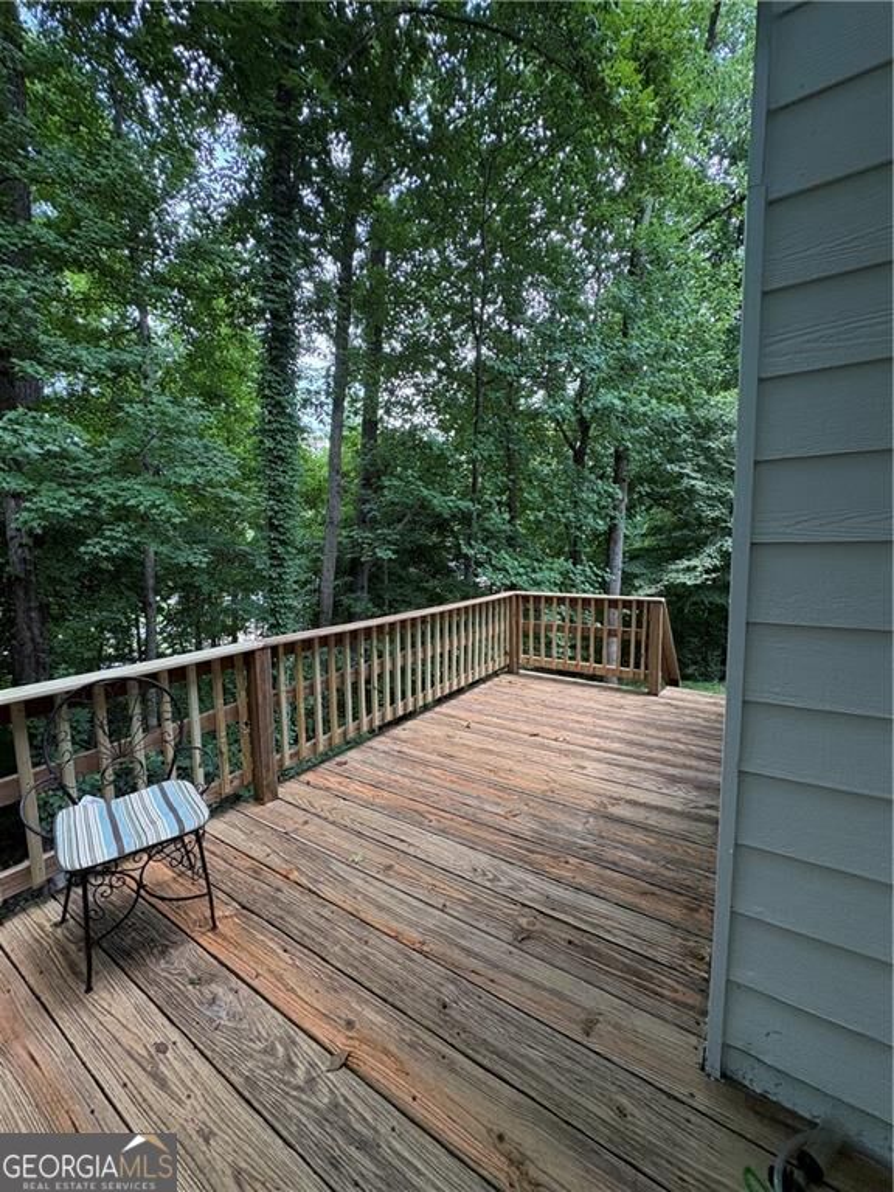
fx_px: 482
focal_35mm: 14
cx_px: 447
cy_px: 596
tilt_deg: -5.1
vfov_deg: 102.1
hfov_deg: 85.7
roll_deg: +0.6
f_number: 2.2
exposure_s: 1/123
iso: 125
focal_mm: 2.22
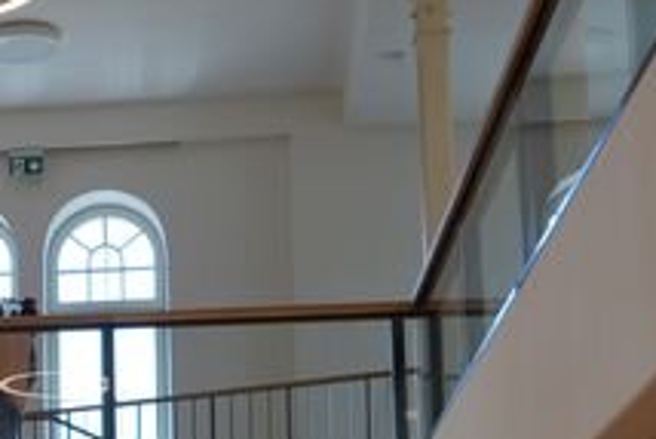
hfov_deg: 16.4
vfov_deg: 11.7
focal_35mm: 115
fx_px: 2097
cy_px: 526
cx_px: -294
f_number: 5
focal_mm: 24
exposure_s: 1/60
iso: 100
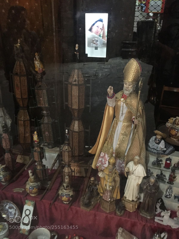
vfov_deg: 61.7
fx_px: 200
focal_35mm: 29
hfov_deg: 48.2
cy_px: 120
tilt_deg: -24.8
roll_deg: -1.7
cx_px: 90
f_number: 2.2
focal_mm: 4.15
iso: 800
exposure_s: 1/17
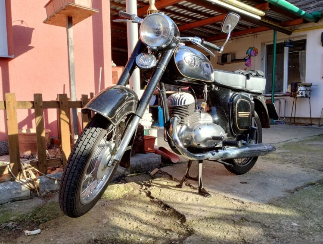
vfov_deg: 49.9
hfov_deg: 63.4
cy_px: 122
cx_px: 162
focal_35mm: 28
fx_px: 262
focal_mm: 4.27
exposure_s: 1/212
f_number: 1.8
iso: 100
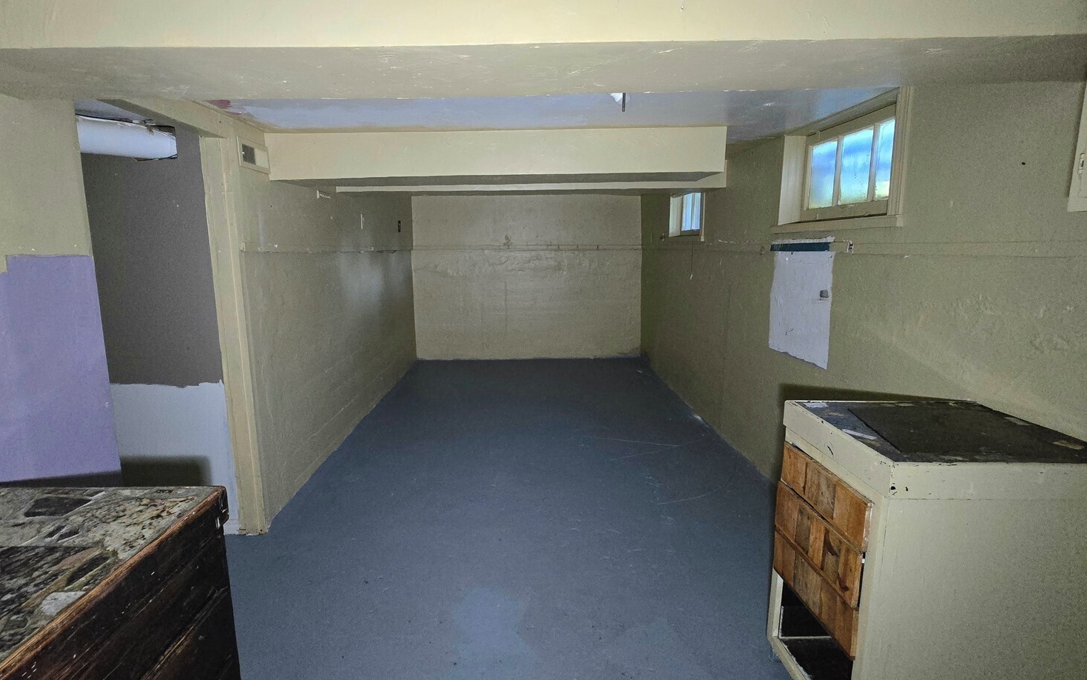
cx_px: 522
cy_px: 321
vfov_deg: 74.7
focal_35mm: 15
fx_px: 444
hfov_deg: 101.4
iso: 1250
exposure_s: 1/60.2
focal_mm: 2.2
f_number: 2.2
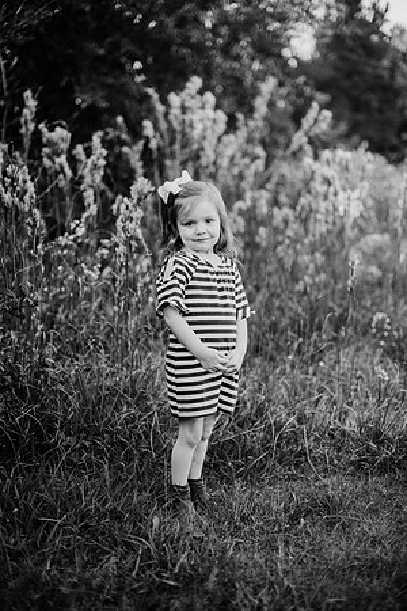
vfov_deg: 39.6
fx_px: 848
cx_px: 204
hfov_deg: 27.0
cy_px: 306
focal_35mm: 50
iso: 200
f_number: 2
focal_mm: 50
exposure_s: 1/1000
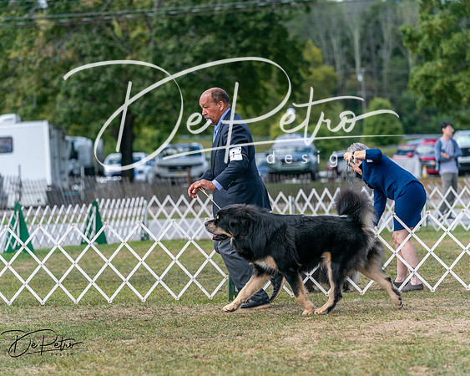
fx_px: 2255
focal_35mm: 162
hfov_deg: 11.9
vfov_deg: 9.5
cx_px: 235
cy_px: 188
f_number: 4
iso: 400
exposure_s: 1/2000
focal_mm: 144
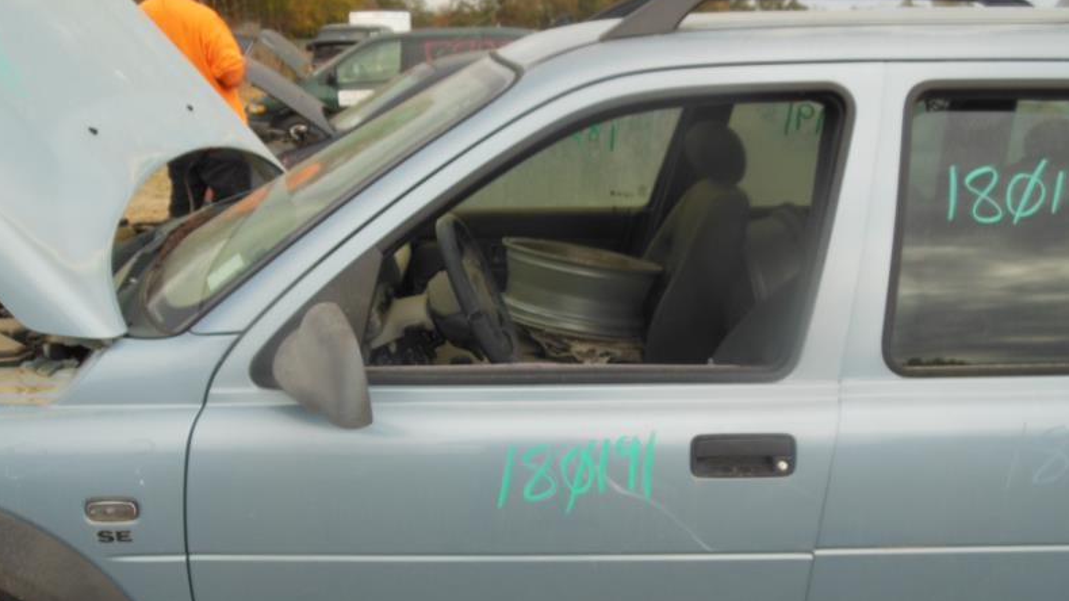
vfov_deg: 36.5
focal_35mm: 32
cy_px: 374
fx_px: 907
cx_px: 534
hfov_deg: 61.0
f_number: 3.3
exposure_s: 1/400
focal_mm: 5.2
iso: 125
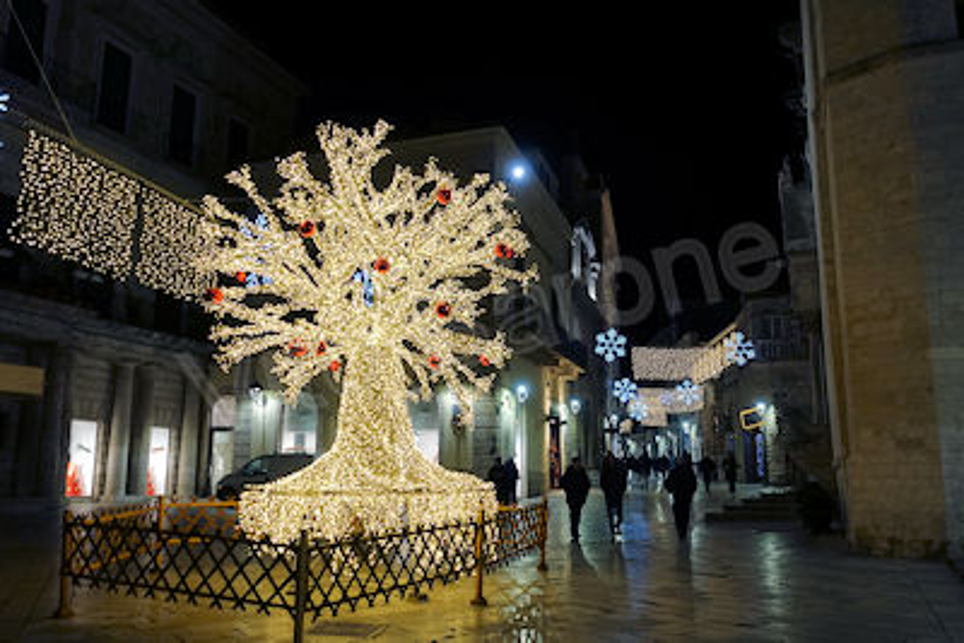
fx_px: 884
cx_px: 482
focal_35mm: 33
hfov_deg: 57.2
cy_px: 322
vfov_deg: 40.0
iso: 320
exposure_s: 1/40
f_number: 2.8
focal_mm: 12.06
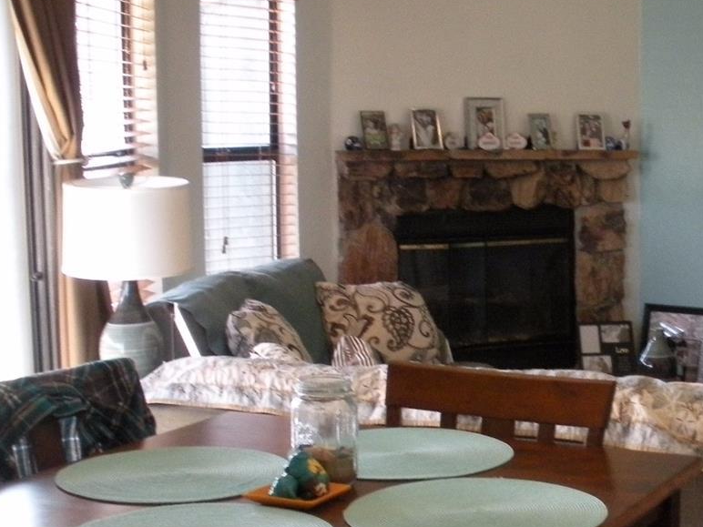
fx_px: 1381
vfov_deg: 21.6
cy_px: 309
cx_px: 574
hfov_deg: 27.9
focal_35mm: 68
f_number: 3.5
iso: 400
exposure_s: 1/49.1
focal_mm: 6.3
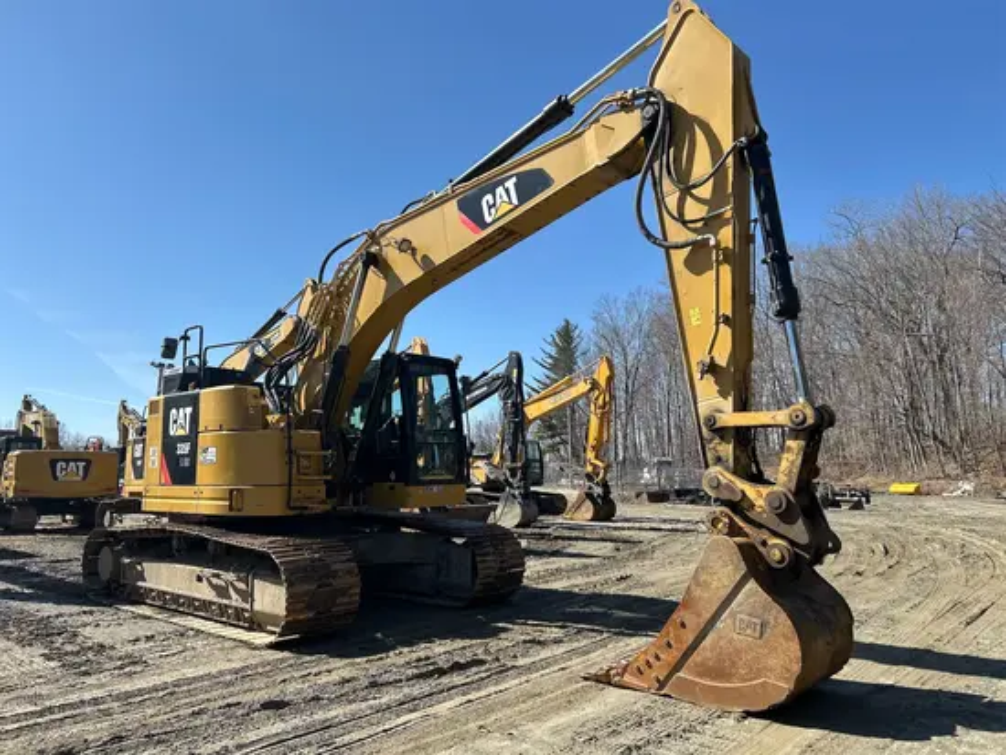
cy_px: 378
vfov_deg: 53.1
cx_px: 503
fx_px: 756
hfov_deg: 67.3
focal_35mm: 26
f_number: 1.5
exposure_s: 1/3077
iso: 50
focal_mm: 5.7
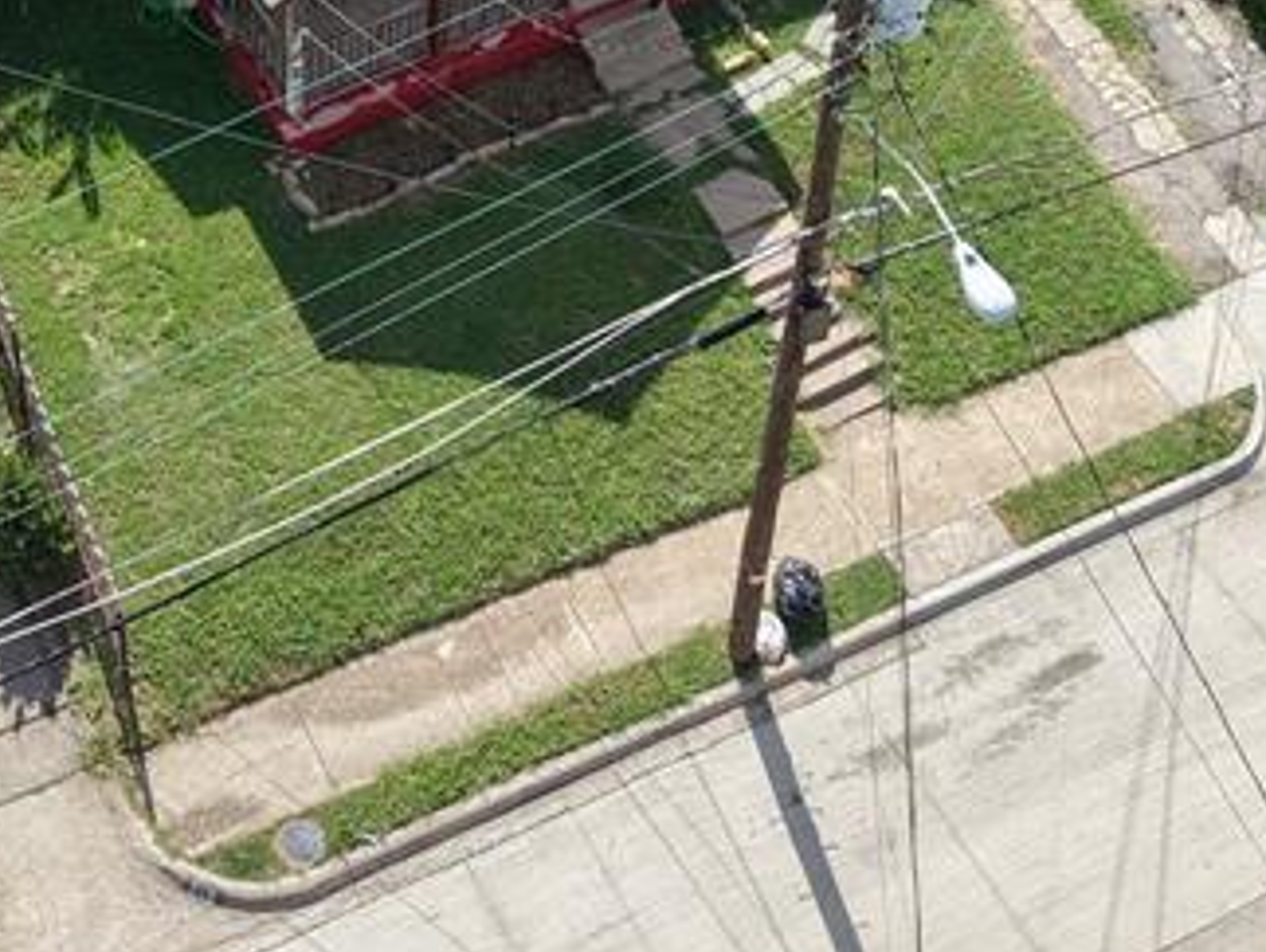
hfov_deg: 25.5
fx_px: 2783
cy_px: -447
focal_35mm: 76
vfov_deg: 17.6
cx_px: 439
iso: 190
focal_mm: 8.67
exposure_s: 1/3000
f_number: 1.8
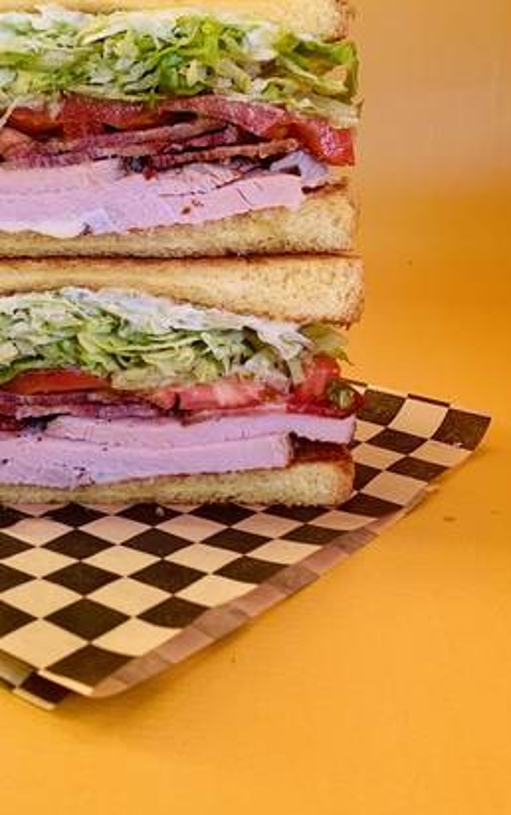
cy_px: 375
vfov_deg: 41.0
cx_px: 101
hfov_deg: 25.9
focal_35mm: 49
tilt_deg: -19.7
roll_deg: +0.3
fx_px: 1090
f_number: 1.8
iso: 100
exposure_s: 1/105
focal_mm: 4.25
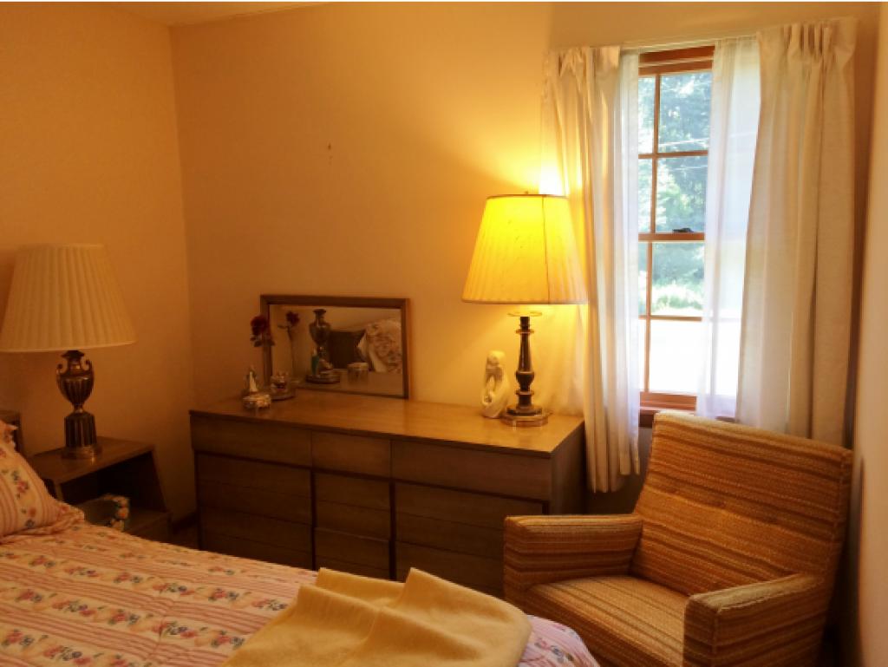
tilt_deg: -8.0
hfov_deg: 61.6
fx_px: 744
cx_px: 444
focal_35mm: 29
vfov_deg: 48.3
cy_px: 334
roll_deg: +0.7
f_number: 2.2
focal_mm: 4.15
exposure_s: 1/40
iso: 40
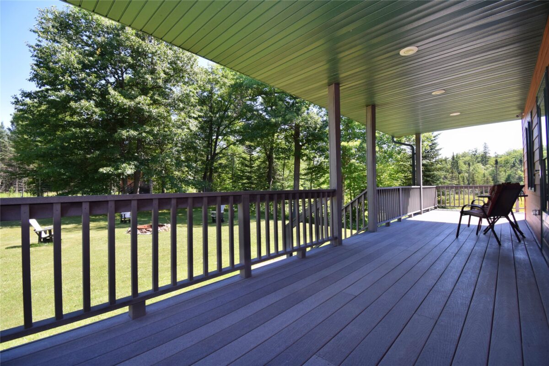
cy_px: 183
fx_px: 229
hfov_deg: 100.4
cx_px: 274
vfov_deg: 77.3
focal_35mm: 15
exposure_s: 1/250
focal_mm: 10
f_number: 8
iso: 360
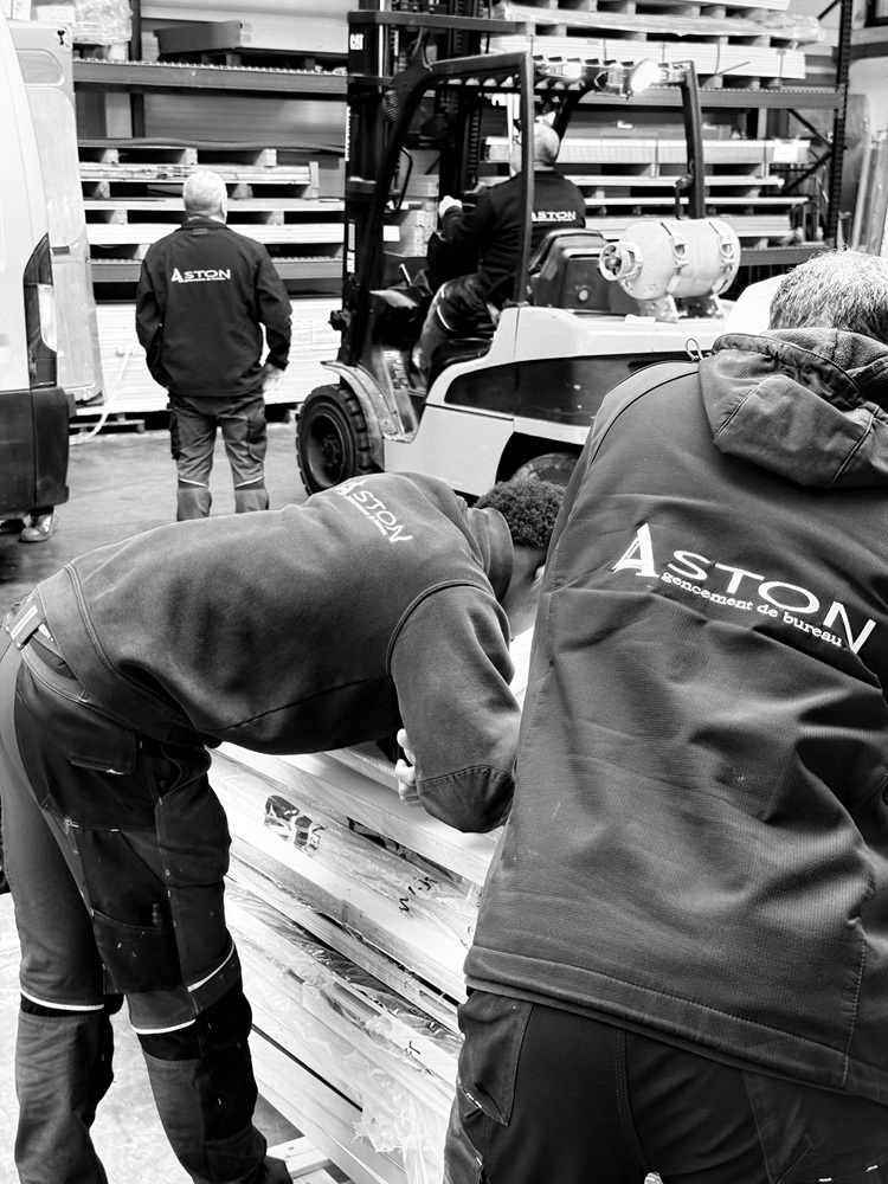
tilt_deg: -13.8
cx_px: 444
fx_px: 1642
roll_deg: +0.0
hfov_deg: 30.3
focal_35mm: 48
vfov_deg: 39.7
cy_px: 592
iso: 250
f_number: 1.78
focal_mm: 6.76
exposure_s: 1/60
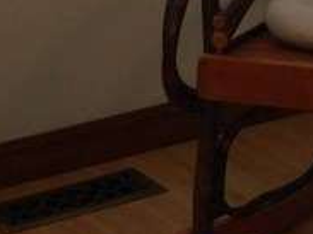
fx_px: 2277
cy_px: -398
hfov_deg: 7.3
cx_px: 816
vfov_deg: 5.6
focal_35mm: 252
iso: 125
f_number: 3.7
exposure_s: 1/60
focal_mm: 8
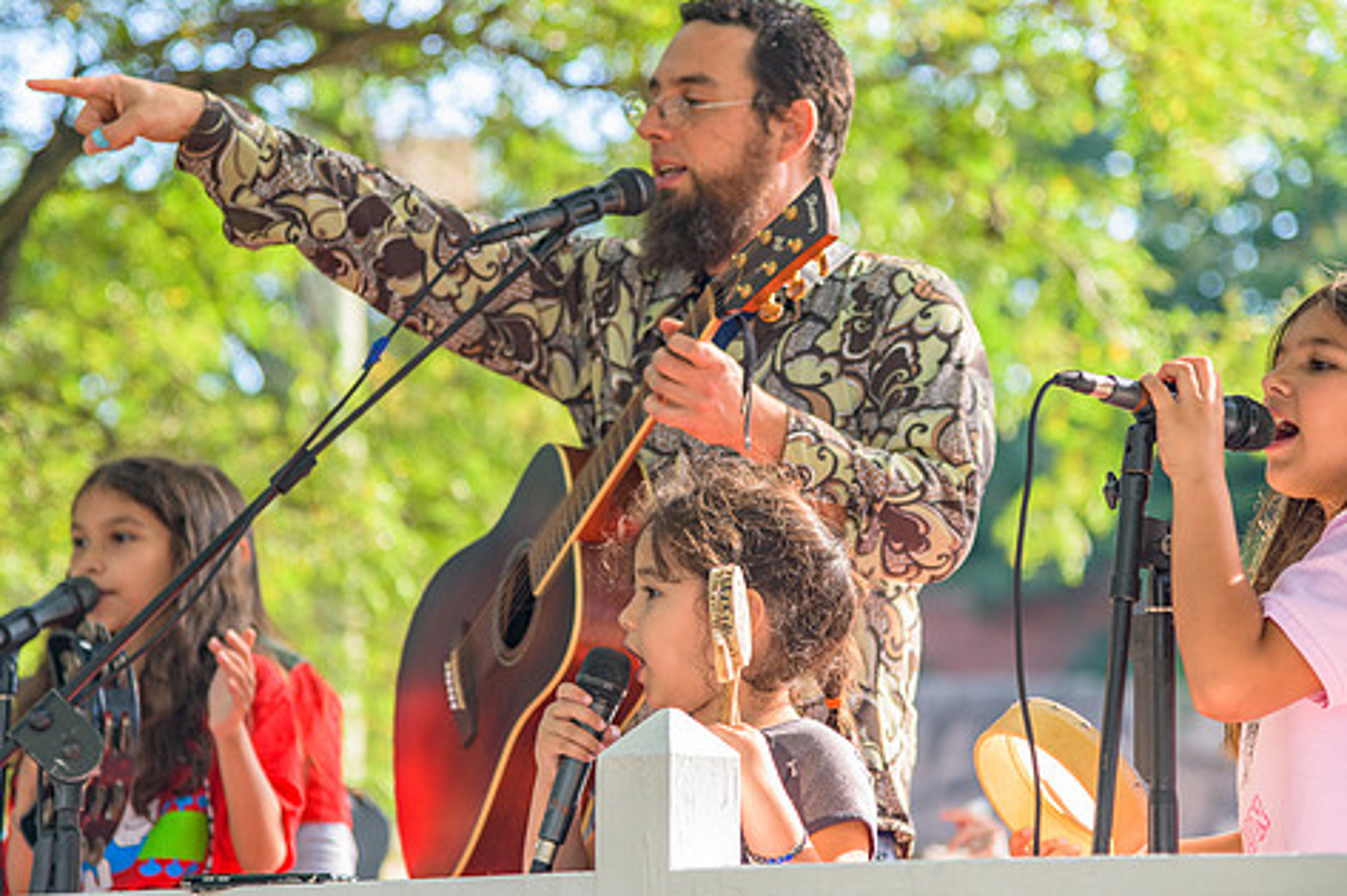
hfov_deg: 15.2
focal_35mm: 135
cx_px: 607
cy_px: 439
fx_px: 5049
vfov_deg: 10.2
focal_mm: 110
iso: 320
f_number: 4
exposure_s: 1/125
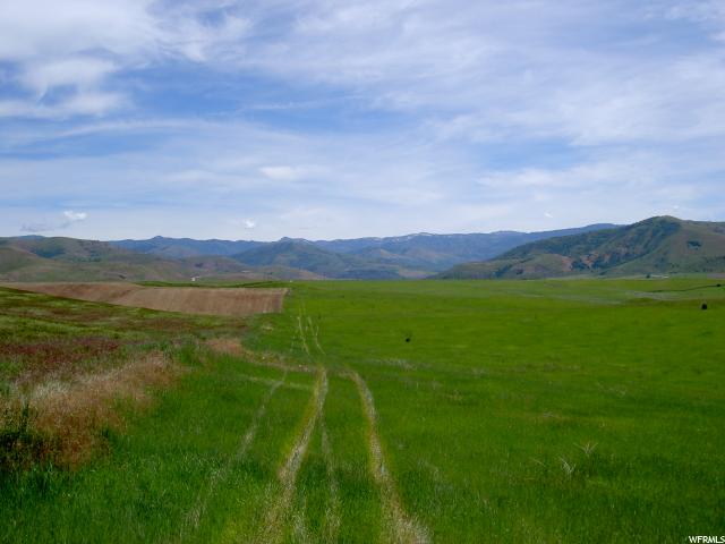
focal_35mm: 39
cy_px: 272
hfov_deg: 47.9
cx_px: 362
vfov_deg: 36.8
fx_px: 817
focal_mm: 8
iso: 100
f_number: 4.7
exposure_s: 1/640
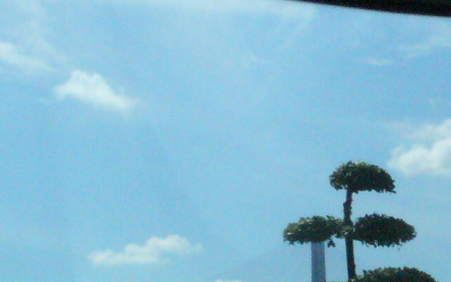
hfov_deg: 16.3
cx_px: 501
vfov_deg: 10.5
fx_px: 1524
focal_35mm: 124
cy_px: 225
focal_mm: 6.1
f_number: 5.6
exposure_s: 1/2000
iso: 400
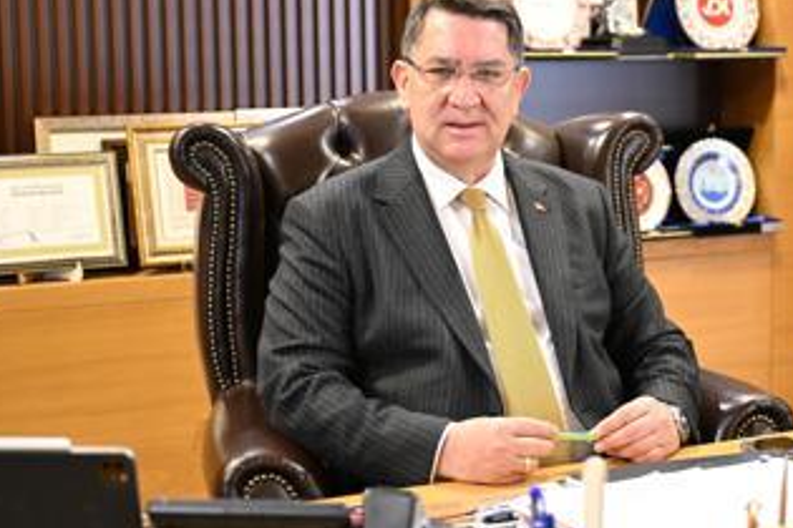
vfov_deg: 19.4
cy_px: 226
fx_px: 1542
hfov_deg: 28.5
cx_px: 563
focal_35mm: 70
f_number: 2.8
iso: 6400
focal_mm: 42
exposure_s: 1/200
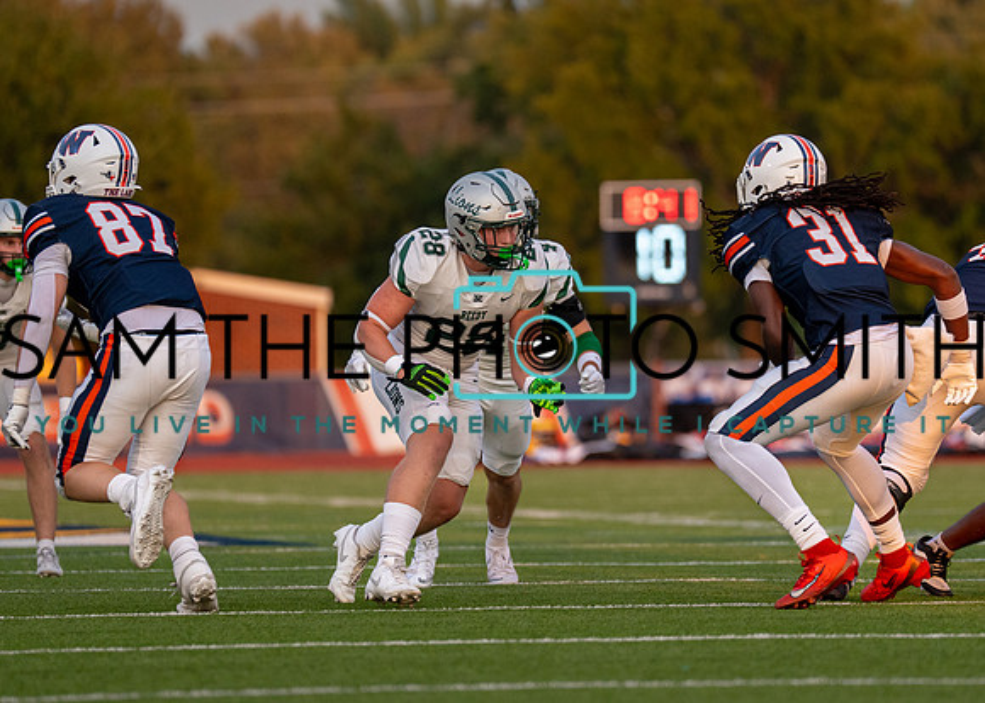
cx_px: 545
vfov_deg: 3.9
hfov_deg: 5.4
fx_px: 10365
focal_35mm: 371
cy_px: 303
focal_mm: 200
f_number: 2.8
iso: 640
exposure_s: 1/2500
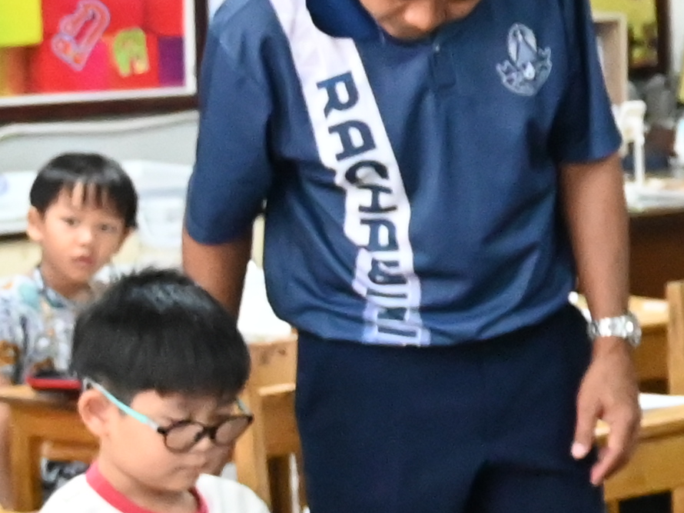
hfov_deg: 9.2
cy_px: 179
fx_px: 3936
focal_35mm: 199
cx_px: 1488
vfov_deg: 7.4
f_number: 4.5
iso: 8000
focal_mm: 30.5
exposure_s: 1/160
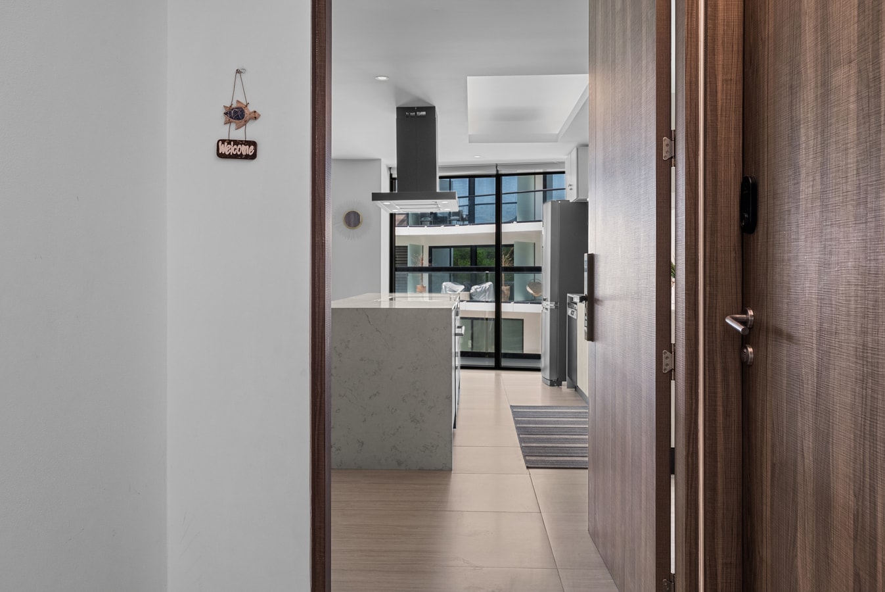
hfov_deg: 67.3
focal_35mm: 27
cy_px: 296
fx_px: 664
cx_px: 442
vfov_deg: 48.0
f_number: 9
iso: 500
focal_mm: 27
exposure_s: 1/3
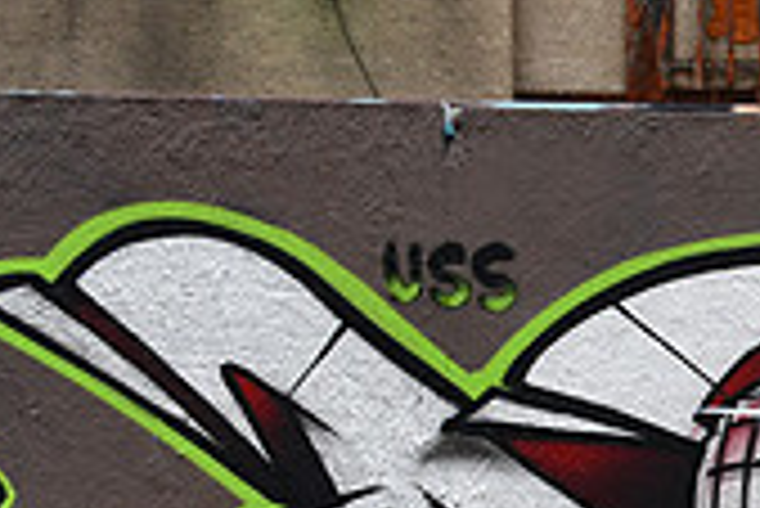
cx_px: 1277
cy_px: 506
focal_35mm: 158
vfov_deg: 8.7
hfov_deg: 12.1
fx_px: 3338
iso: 400
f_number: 5
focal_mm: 31
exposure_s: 1/250
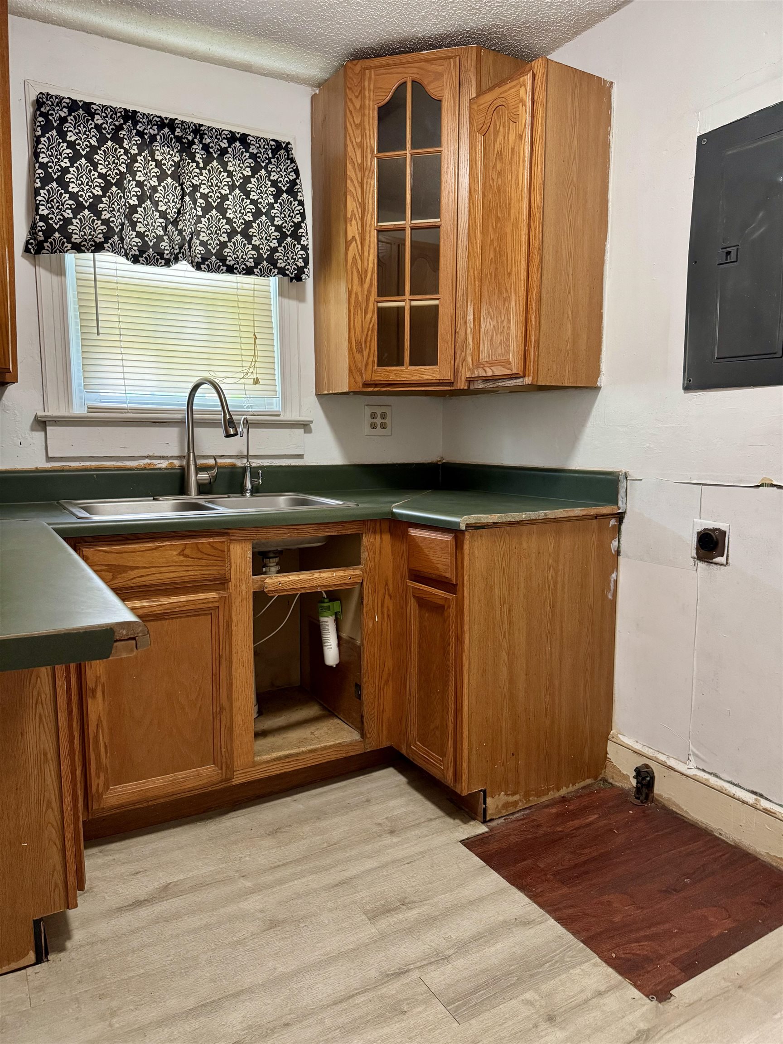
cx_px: 392
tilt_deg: -8.2
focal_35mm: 24
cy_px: 522
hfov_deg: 56.8
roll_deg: +0.9
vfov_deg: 71.6
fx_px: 724
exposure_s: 1/60
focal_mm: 6.76
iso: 500
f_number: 1.78
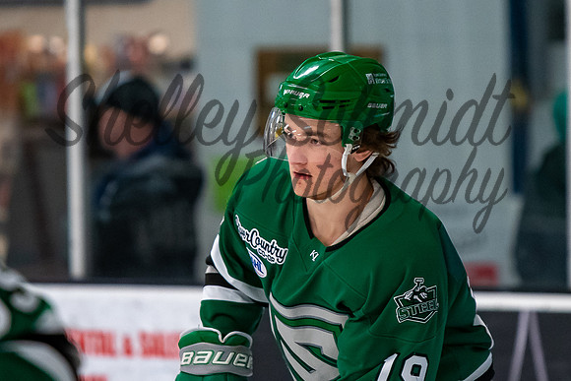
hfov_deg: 3.9
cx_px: 343
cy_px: 154
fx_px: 8454
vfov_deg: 2.6
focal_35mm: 533
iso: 1600
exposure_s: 1/800
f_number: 2.8
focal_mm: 200
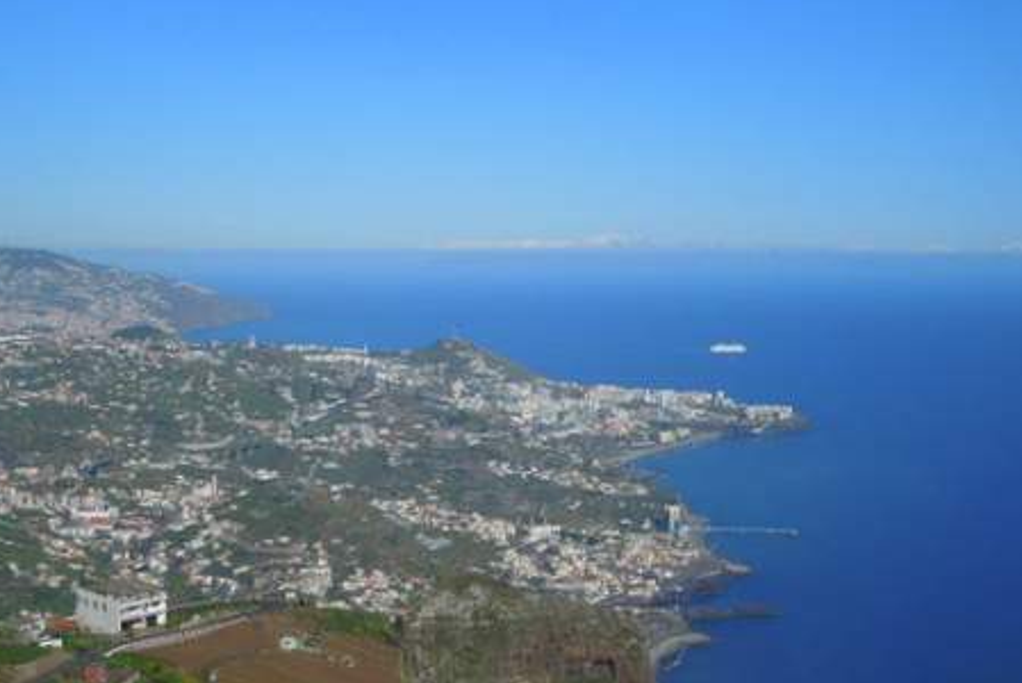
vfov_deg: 22.6
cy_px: 294
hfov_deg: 33.4
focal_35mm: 60
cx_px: 510
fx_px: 1704
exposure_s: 1/400
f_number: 8.4
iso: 100
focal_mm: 9.8
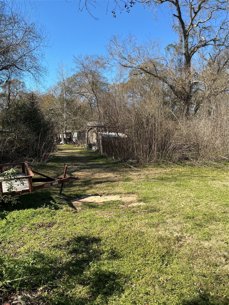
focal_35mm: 29
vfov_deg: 61.7
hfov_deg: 48.2
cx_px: 114
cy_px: 152
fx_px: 256
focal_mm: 3
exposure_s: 1/1035
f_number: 1.8
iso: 25
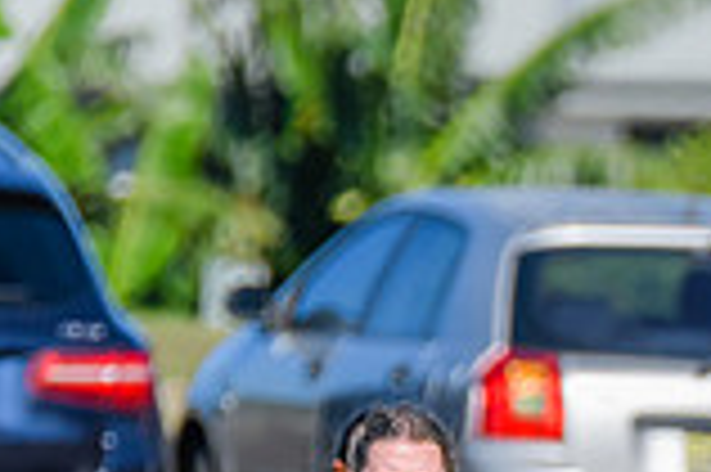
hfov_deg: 0.9
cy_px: 994
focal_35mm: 2218
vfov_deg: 0.6
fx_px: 43759
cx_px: 1068
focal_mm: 500
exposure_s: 1/1600
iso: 640
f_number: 9
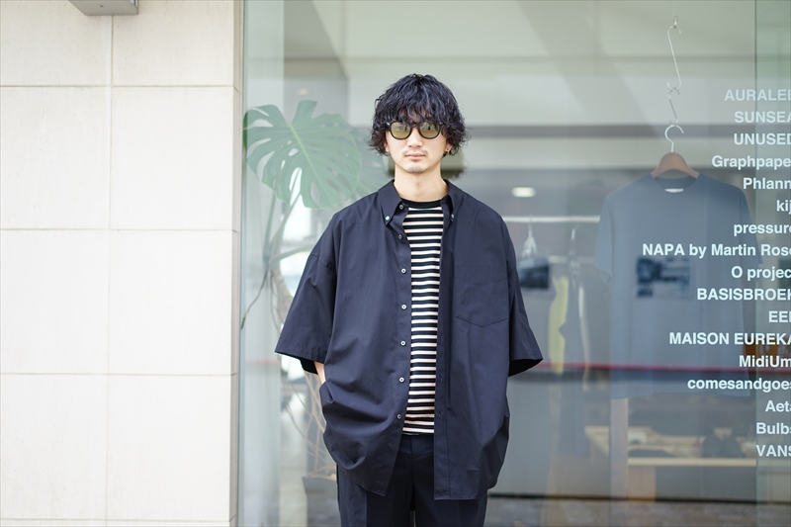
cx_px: 396
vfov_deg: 24.6
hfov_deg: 36.3
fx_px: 1208
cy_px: 264
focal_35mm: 55
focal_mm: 55
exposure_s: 1/250
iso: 100
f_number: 1.8
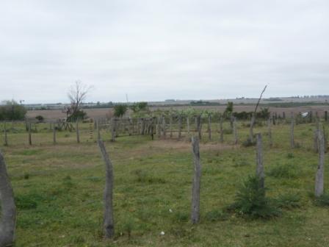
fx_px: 342
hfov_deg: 51.4
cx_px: 164
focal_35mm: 36
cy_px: 124
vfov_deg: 39.7
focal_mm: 4.6
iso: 100
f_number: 8
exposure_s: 1/160
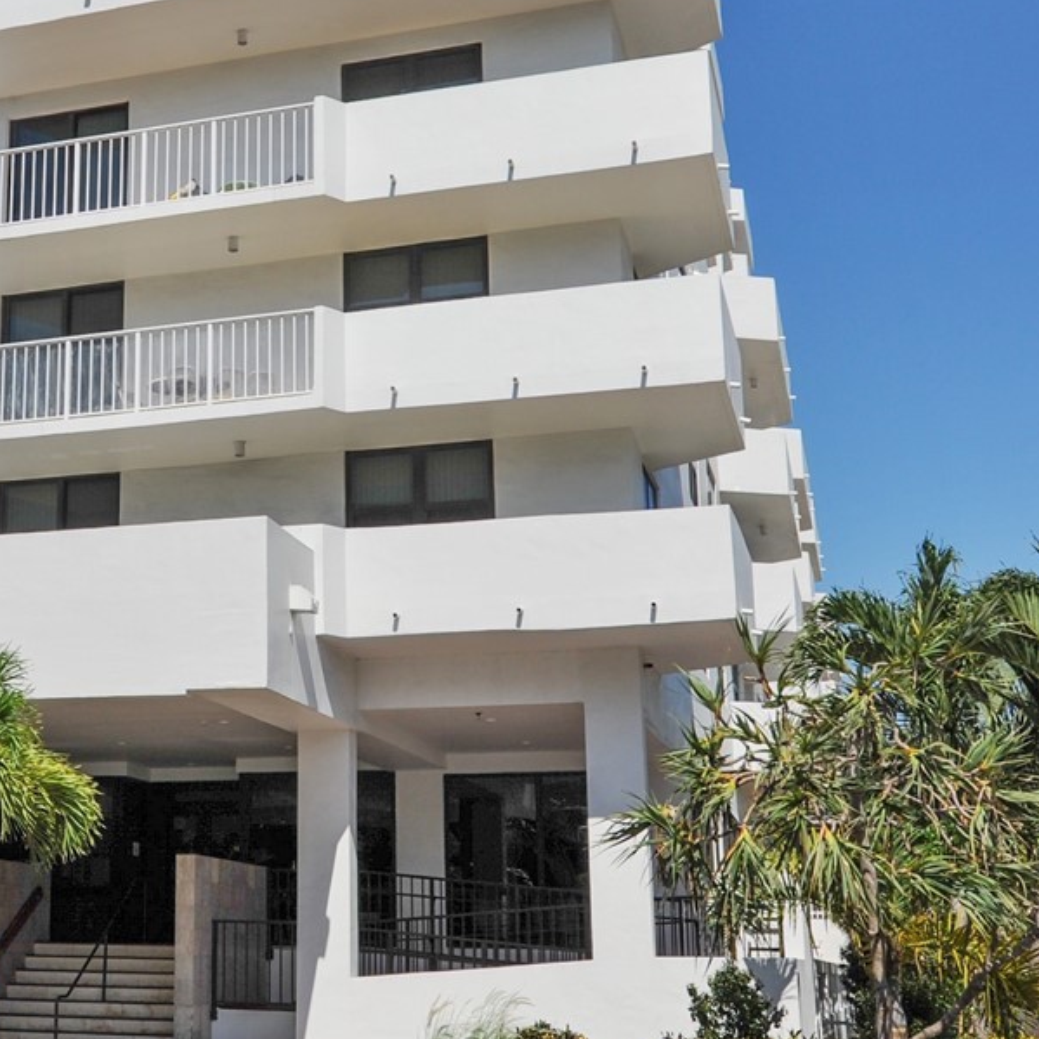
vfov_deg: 31.9
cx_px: 179
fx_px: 1800
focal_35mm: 53
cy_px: 325
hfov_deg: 31.2
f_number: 8
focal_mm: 22
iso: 200
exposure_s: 1/800
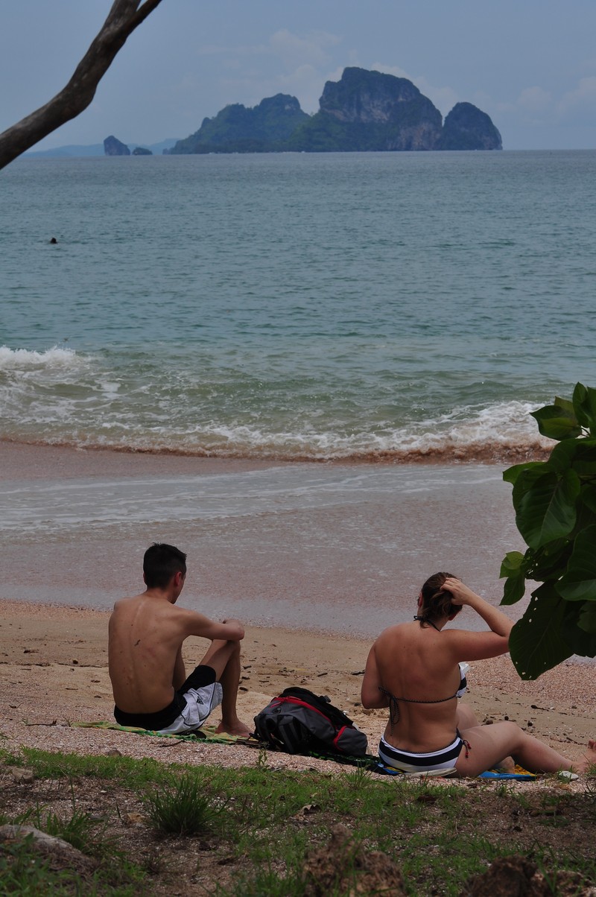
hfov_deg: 15.2
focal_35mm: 90
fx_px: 2240
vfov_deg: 22.6
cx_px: 298
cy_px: 448
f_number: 8
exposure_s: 1/1000
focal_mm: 60
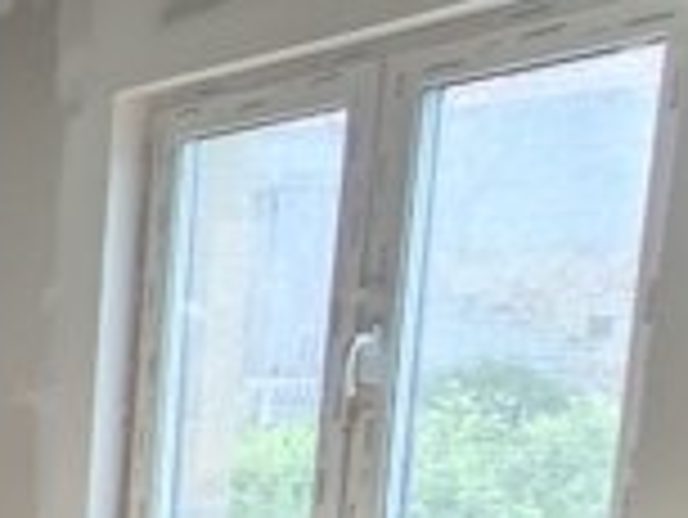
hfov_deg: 16.7
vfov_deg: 20.2
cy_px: 631
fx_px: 1353
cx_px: -836
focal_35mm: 68
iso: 100
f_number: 2.2
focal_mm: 2.2
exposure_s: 1/50
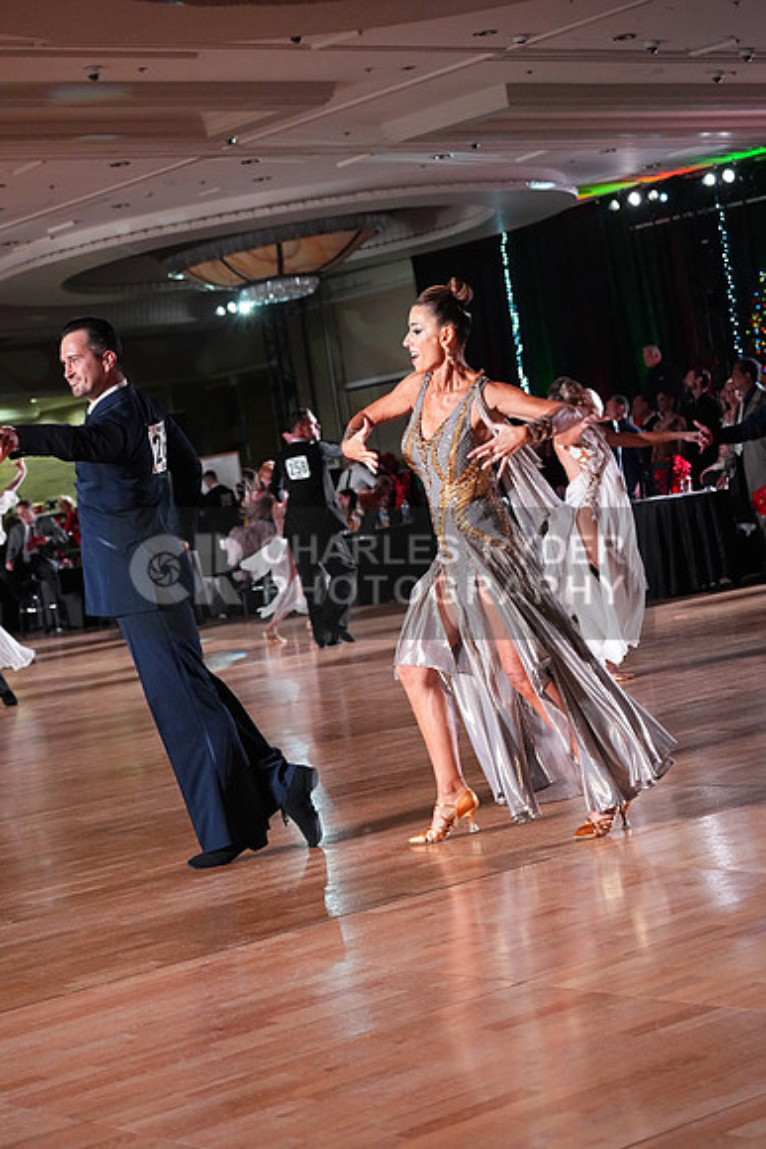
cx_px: 383
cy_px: 574
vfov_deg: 28.8
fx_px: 2233
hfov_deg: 19.5
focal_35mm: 70
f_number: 5
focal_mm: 70
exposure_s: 1/400
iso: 8000
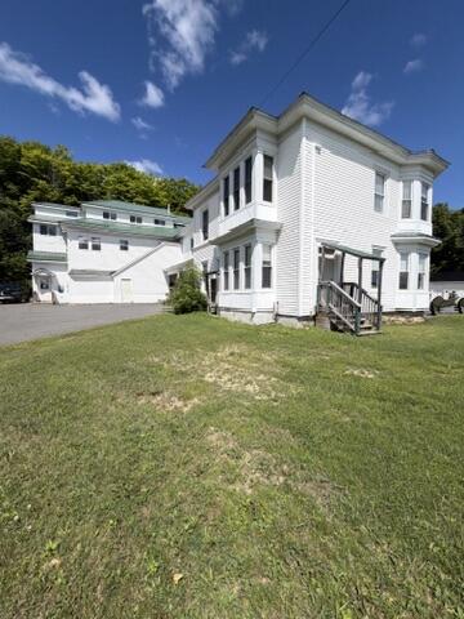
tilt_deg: -2.2
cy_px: 310
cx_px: 232
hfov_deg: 85.7
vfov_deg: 102.1
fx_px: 250
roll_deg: +0.1
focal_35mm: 14
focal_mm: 2.22
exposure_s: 1/1145
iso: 20
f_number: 2.2
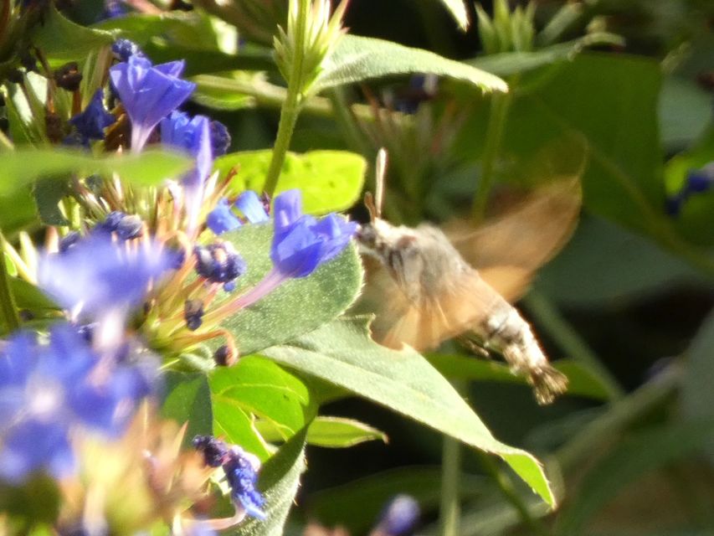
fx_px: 21867
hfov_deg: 1.9
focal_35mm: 1060
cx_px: 357
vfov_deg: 1.4
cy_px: 268
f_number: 5.7
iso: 400
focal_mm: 189.9
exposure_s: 1/125
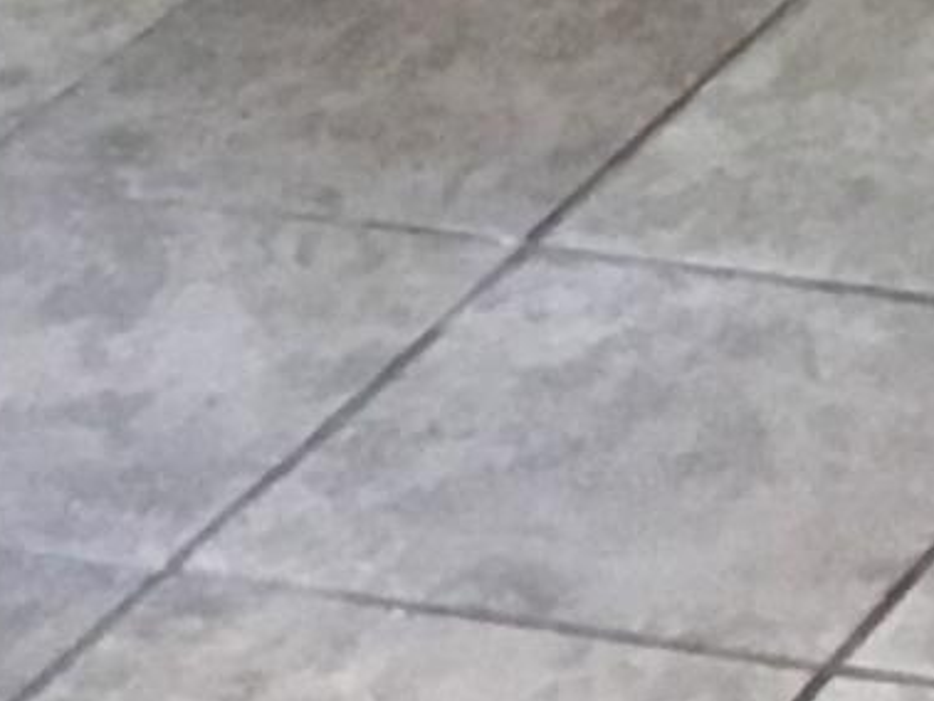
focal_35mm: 246
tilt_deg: -6.4
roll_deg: +1.2
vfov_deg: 5.4
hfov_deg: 7.7
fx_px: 6642
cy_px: -2044
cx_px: 1932
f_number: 2.4
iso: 80
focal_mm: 3.3
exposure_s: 1/30
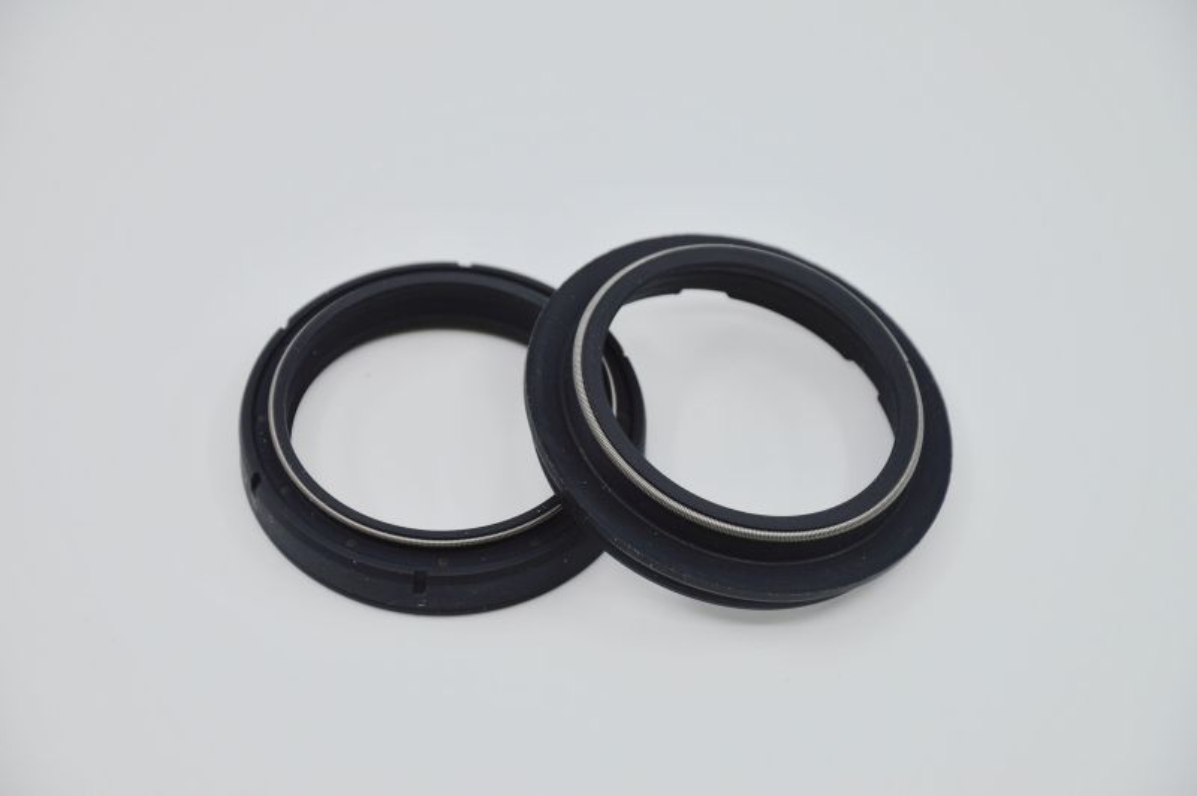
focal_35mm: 158
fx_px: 5232
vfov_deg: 8.7
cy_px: 398
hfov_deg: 13.1
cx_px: 598
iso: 100
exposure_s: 1/160
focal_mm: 105
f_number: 6.3
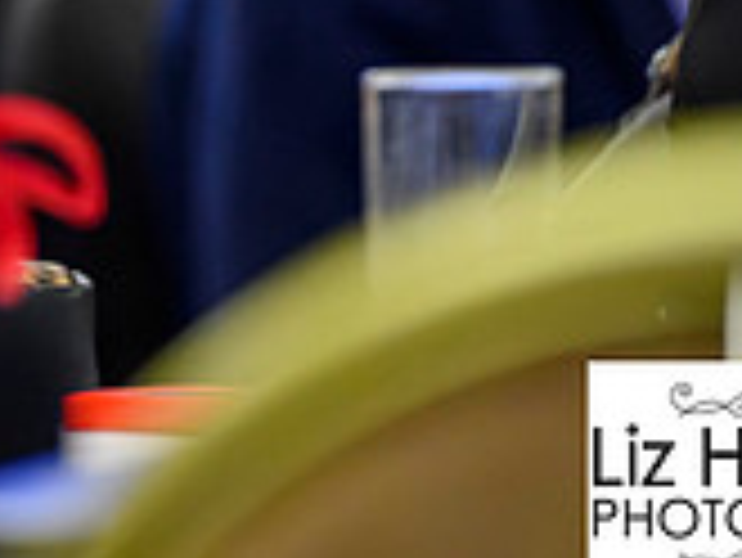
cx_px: -297
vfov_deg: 2.1
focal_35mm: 692
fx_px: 14844
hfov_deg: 2.9
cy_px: -238
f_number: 2.8
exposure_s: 1/200
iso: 12800
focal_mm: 200
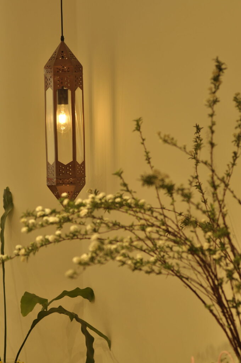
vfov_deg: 16.1
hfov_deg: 10.7
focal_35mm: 128
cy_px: 182
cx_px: 120
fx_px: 1284
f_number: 4
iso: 200
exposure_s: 1/125
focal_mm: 85
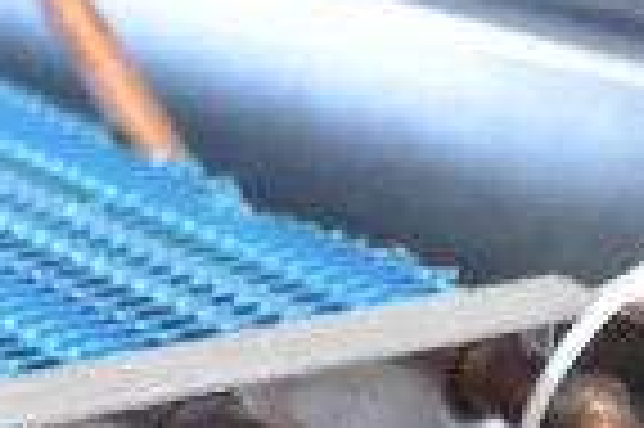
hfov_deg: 10.7
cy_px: 863
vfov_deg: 6.9
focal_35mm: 192
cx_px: 387
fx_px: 3431
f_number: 4.2
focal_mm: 30
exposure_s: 1/50
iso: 900
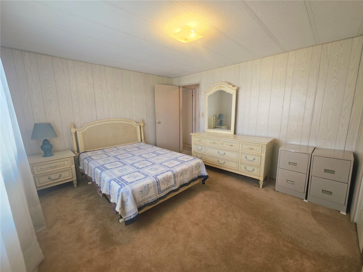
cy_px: 136
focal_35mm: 13
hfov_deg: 106.2
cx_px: 182
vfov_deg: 89.9
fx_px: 136
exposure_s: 1/60
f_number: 2.2
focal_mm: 2.2
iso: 80
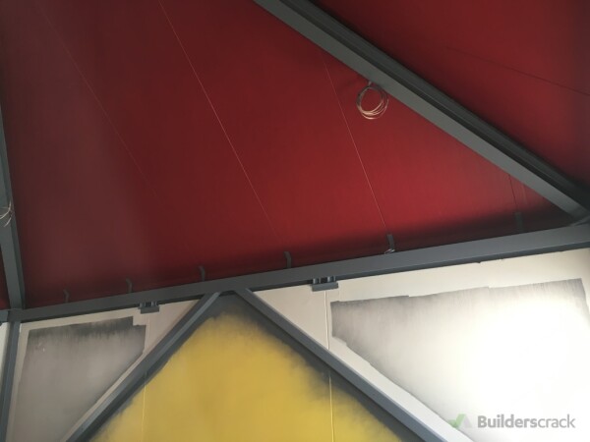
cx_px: 295
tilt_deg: +16.2
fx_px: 494
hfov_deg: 61.7
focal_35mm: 29
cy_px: 221
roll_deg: +2.7
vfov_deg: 48.2
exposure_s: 1/33
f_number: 2.2
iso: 80
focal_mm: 4.15
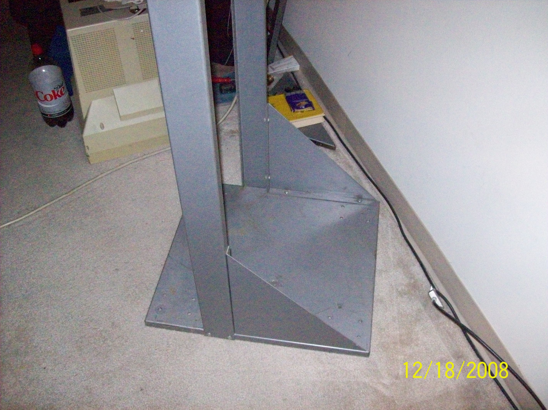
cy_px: 205
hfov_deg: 51.4
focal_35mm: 36
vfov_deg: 39.6
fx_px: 570
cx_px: 274
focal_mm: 6
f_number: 2.7
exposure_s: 1/128
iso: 800
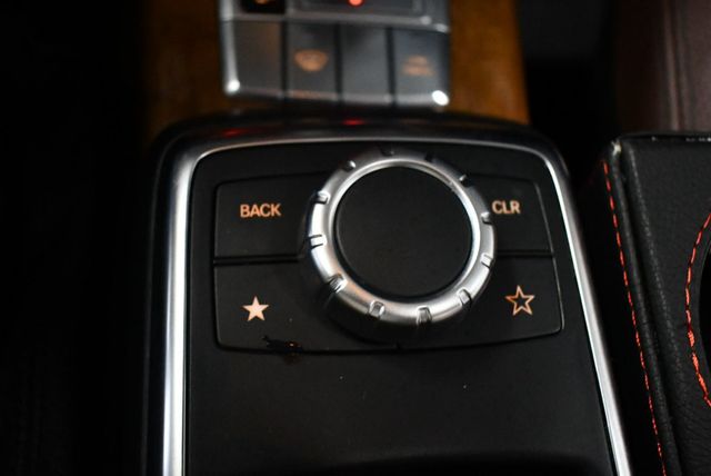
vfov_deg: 36.9
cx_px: 356
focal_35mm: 36
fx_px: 712
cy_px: 238
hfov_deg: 53.1
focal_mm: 18
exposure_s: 1/60
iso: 5600
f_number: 3.5
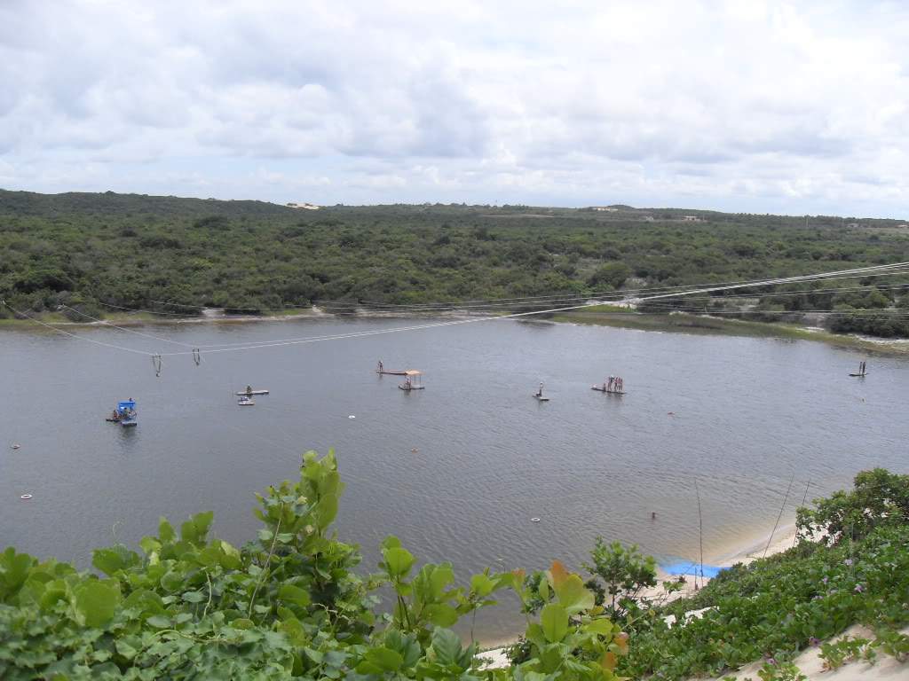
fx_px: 893
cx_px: 454
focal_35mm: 34
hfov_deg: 54.0
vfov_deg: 41.8
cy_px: 340
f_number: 7
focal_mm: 6.3
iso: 80
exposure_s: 1/250
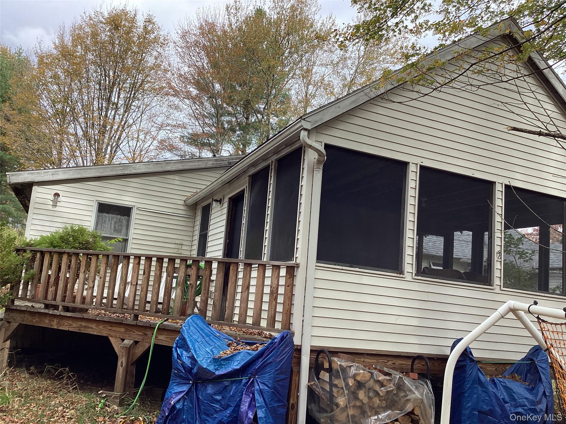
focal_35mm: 31
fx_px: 507
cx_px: 283
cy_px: 212
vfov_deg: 45.4
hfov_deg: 58.4
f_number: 2.4
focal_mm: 3.3
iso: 25
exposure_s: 1/255
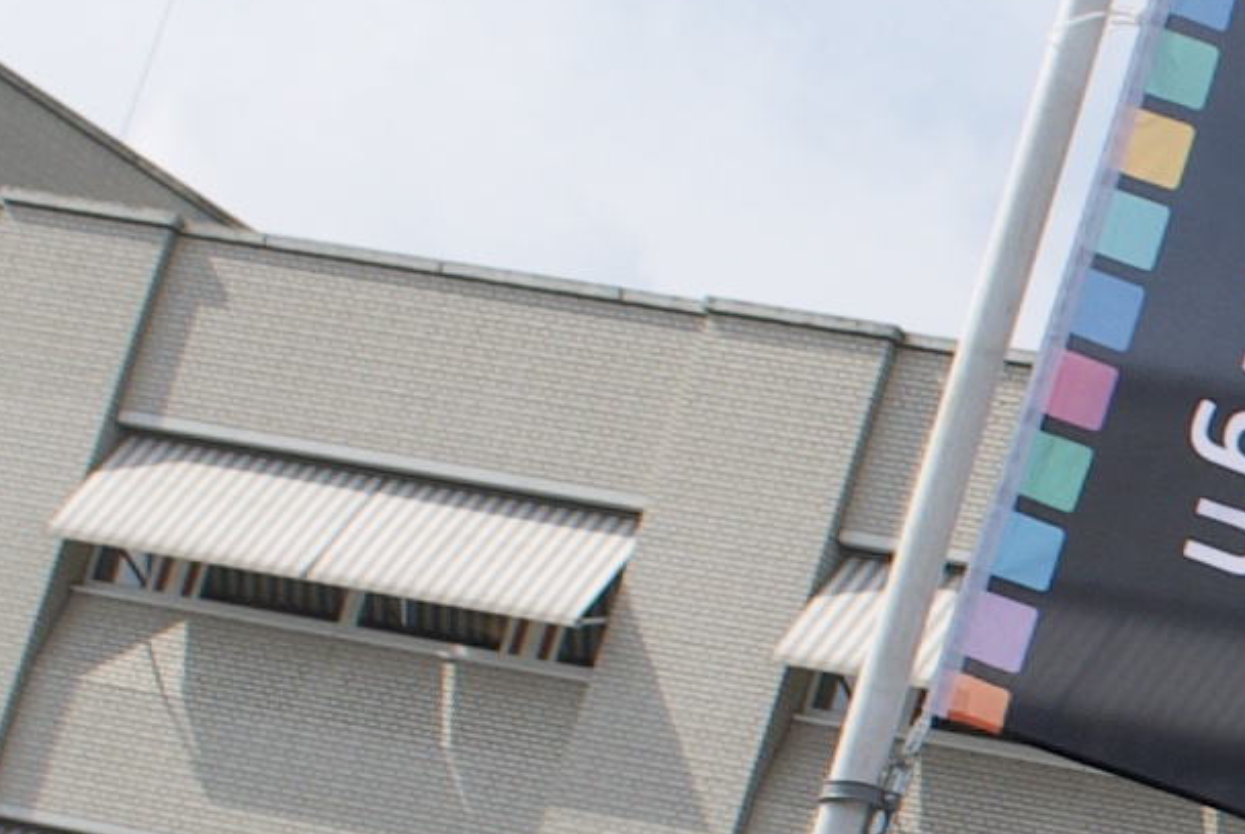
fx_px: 6613
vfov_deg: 7.1
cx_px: 2773
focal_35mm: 191
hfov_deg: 9.7
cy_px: 1102
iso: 100
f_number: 8
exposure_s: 1/250
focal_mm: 20
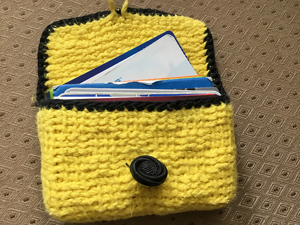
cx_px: 150
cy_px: 112
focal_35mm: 31
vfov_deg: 45.4
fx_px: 269
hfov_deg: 58.4
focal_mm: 3.3
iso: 32
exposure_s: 1/30
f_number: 2.4
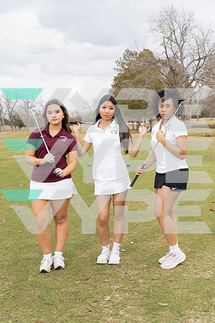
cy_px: 162
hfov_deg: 27.0
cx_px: 108
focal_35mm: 50
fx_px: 448
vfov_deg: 39.6
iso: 400
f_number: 8
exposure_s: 1/250
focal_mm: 50
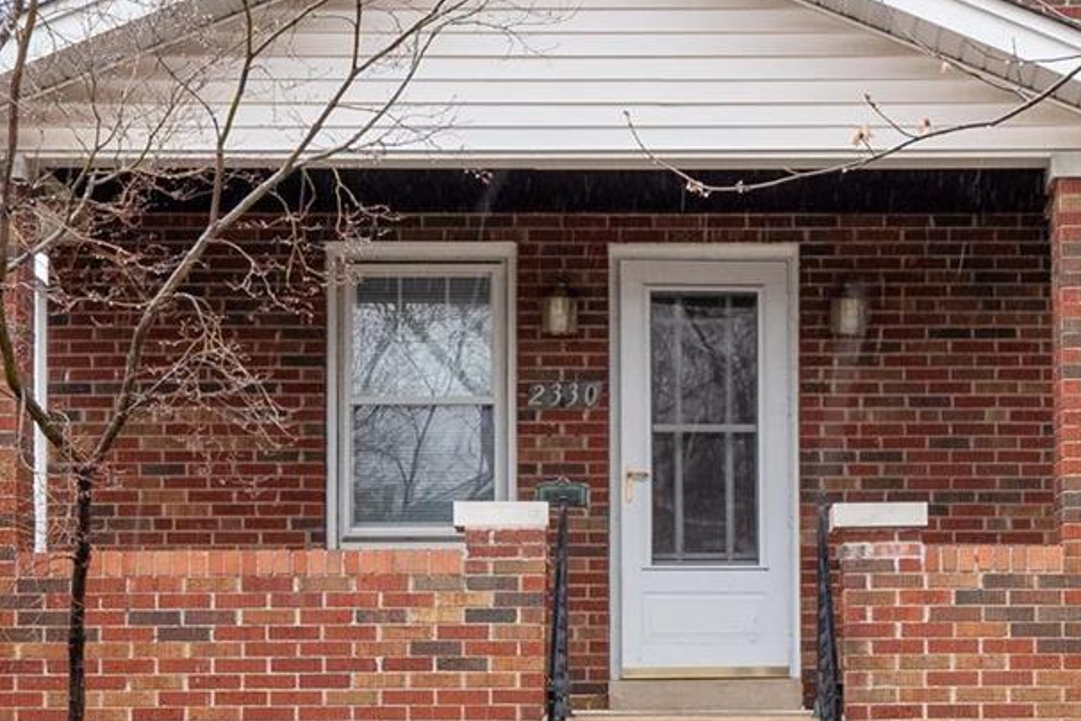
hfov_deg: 21.3
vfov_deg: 14.4
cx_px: 813
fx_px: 2852
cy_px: 496
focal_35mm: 95
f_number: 6.3
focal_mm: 18
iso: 400
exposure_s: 1/125
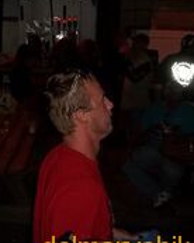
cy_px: 48
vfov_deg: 30.2
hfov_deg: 24.1
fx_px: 439
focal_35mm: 61
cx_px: 13
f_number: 3.5
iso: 80
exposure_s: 1/30
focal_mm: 4.9
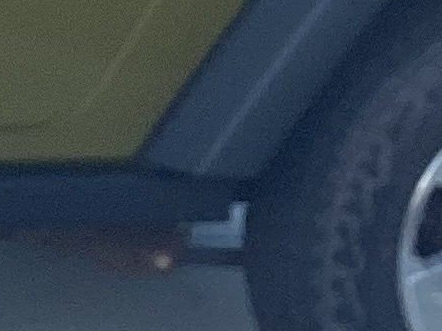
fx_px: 2911
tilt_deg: -6.4
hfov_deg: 8.4
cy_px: -186
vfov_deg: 6.4
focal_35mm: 228
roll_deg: -0.4
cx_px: -267
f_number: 2.4
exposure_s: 1/388
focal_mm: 3.3
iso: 25
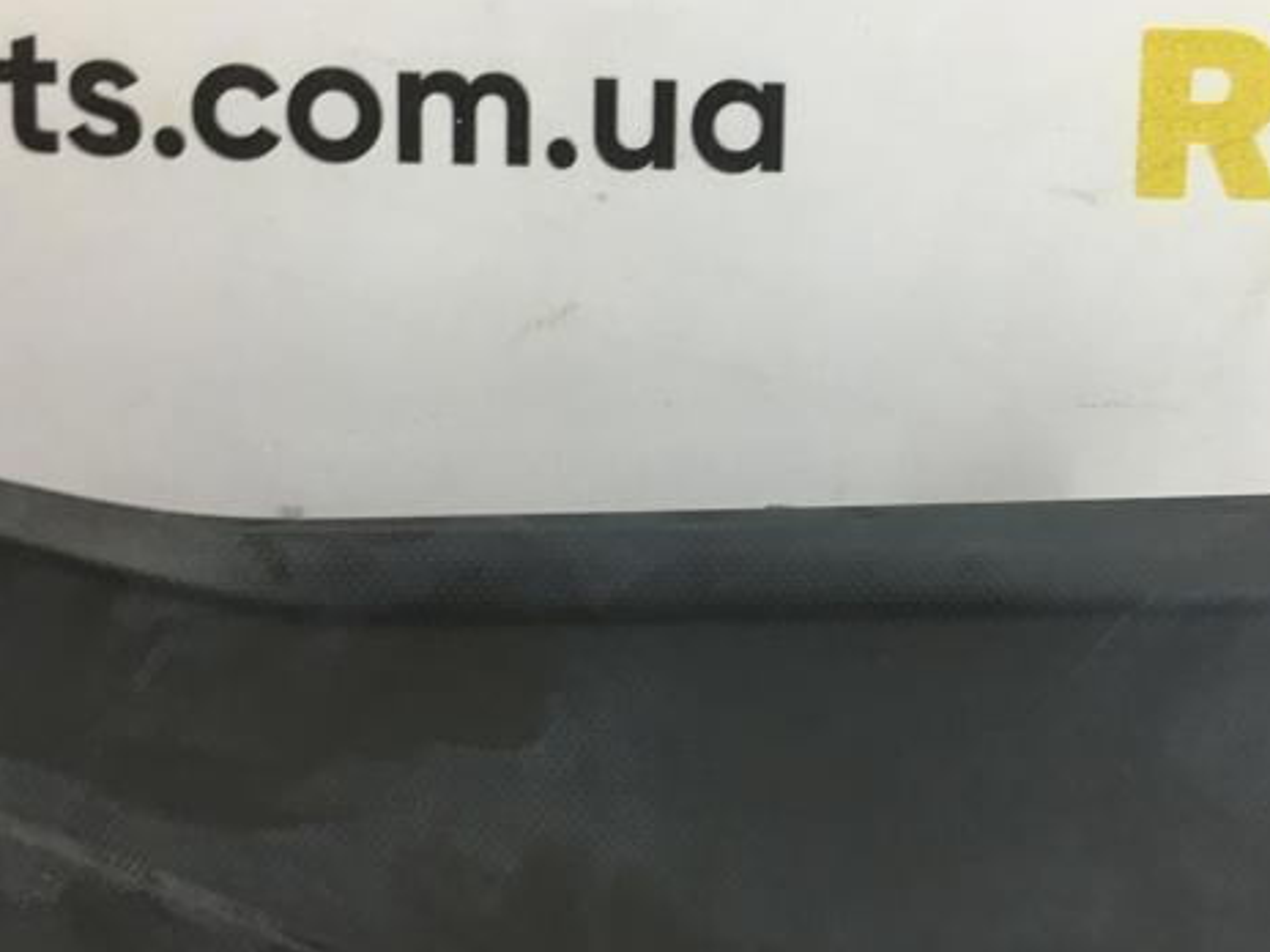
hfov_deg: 46.4
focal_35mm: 40
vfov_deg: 36.0
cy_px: 451
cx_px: 786
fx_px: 1468
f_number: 2.2
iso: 25
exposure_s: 1/33
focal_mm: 4.15
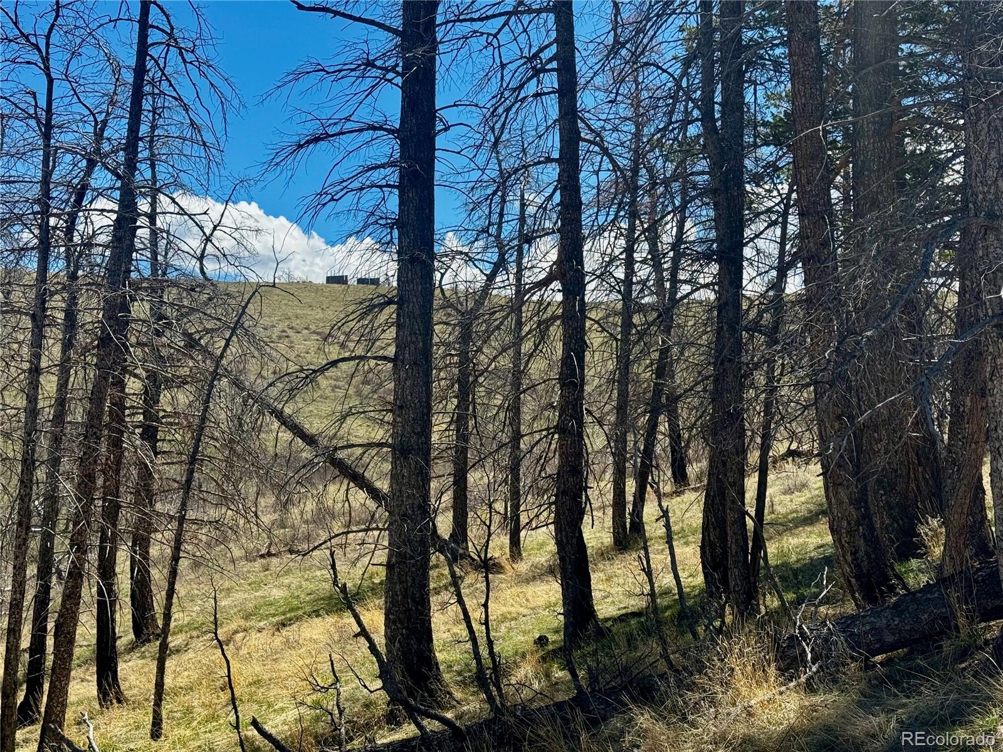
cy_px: 376
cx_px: 502
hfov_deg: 39.7
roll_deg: -3.2
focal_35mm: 48
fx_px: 1391
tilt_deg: +3.7
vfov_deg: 30.3
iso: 64
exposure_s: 1/3096
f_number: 1.78
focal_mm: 6.76
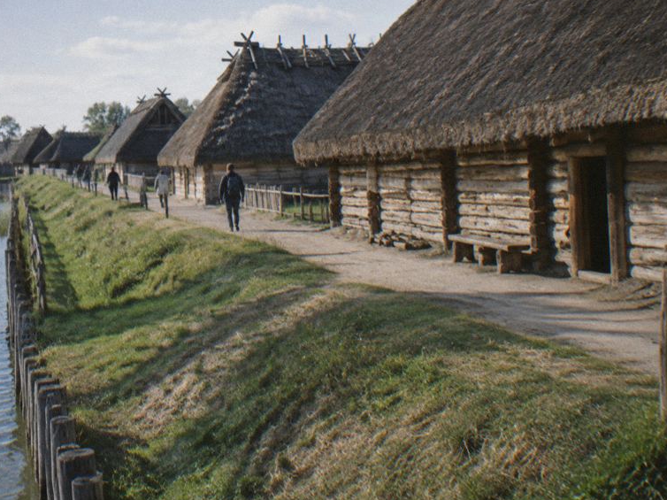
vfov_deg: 28.5
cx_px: 276
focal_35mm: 51
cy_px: 210
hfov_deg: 37.4
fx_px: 982
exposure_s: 1/800
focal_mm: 40
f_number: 6.3
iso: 500
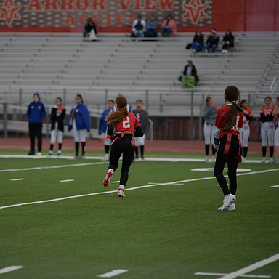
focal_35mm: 212
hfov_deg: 8.2
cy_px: 140
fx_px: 1933
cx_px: 92
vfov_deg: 8.3
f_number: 2.8
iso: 160
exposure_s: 1/200
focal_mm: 165
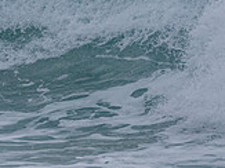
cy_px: 37
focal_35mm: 2100
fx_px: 13640
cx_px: -61
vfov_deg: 0.7
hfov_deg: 0.9
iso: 280
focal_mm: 500
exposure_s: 1/2000
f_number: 5.6
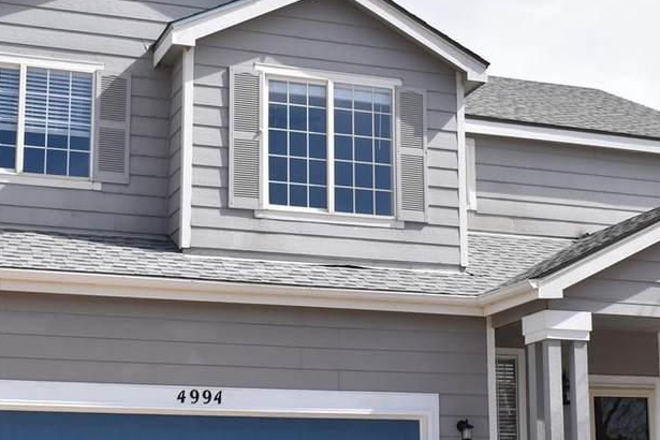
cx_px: 431
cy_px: 298
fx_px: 1431
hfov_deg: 25.9
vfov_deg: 17.4
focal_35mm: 78
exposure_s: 1/400
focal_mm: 25
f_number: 10
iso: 200
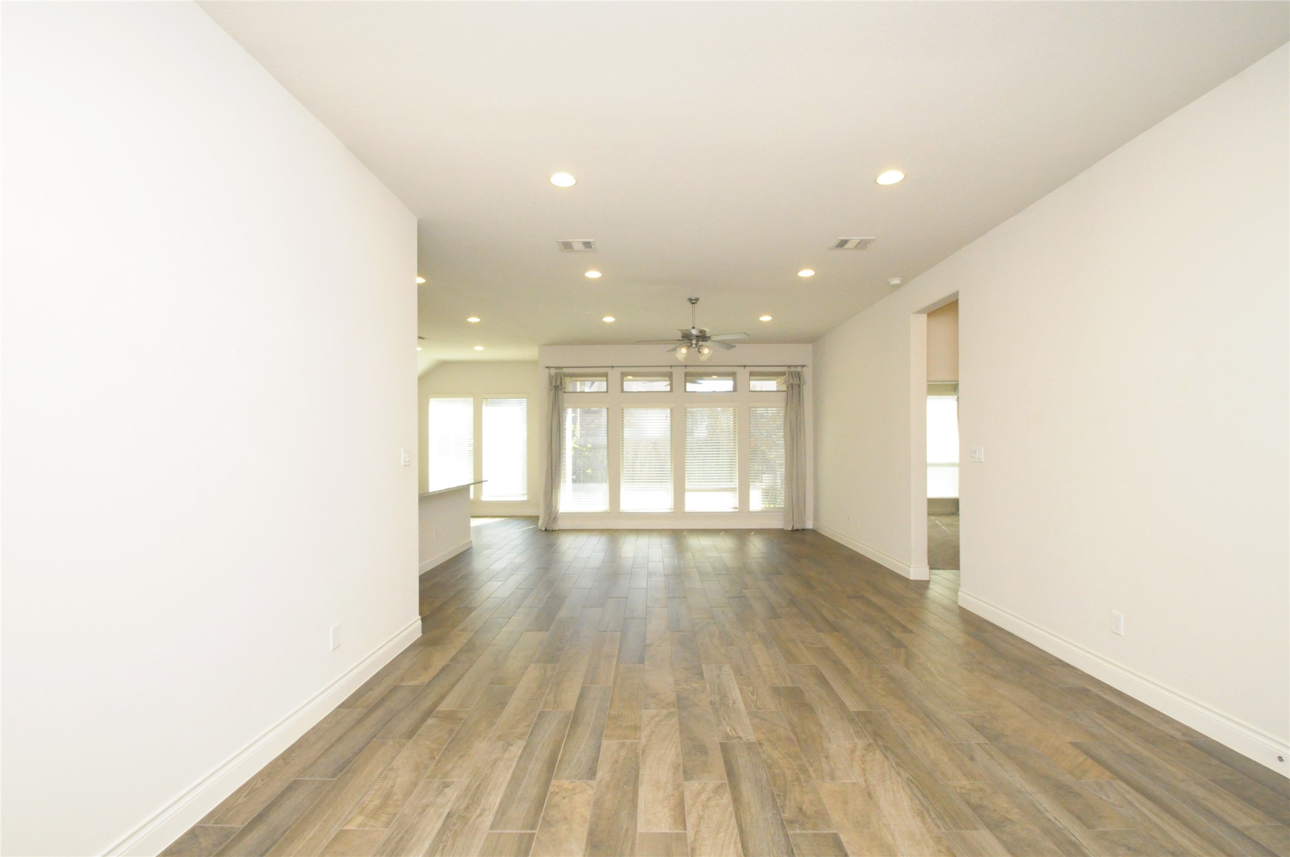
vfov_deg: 77.2
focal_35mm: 15
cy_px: 428
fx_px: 537
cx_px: 645
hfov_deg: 100.5
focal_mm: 10
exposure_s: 1/250
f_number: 10
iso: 3200
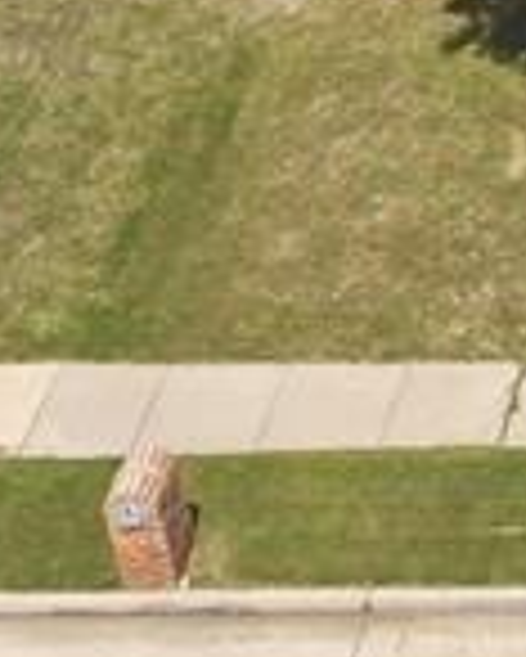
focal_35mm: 164
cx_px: 1389
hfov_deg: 8.4
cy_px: -716
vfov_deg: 10.6
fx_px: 3188
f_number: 1.8
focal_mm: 8.67
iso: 100
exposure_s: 1/40
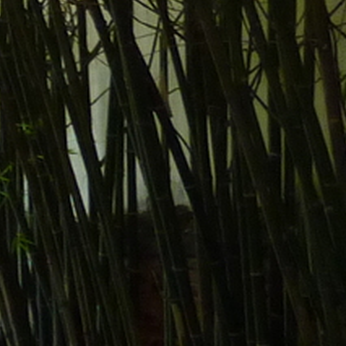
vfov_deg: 10.5
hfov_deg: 8.9
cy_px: 80
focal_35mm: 166
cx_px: -630
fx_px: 1877
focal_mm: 4.1
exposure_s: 1/30
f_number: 3.3
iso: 160
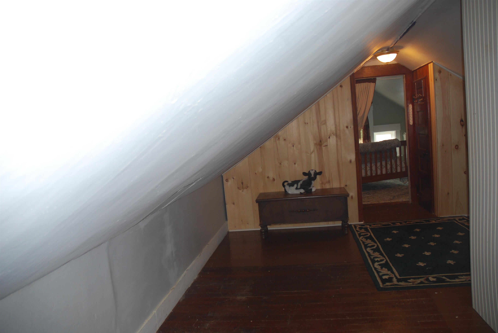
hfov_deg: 67.3
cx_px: 249
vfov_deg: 48.0
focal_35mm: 27
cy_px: 166
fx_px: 374
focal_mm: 18
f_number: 3.5
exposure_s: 1/60
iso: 200
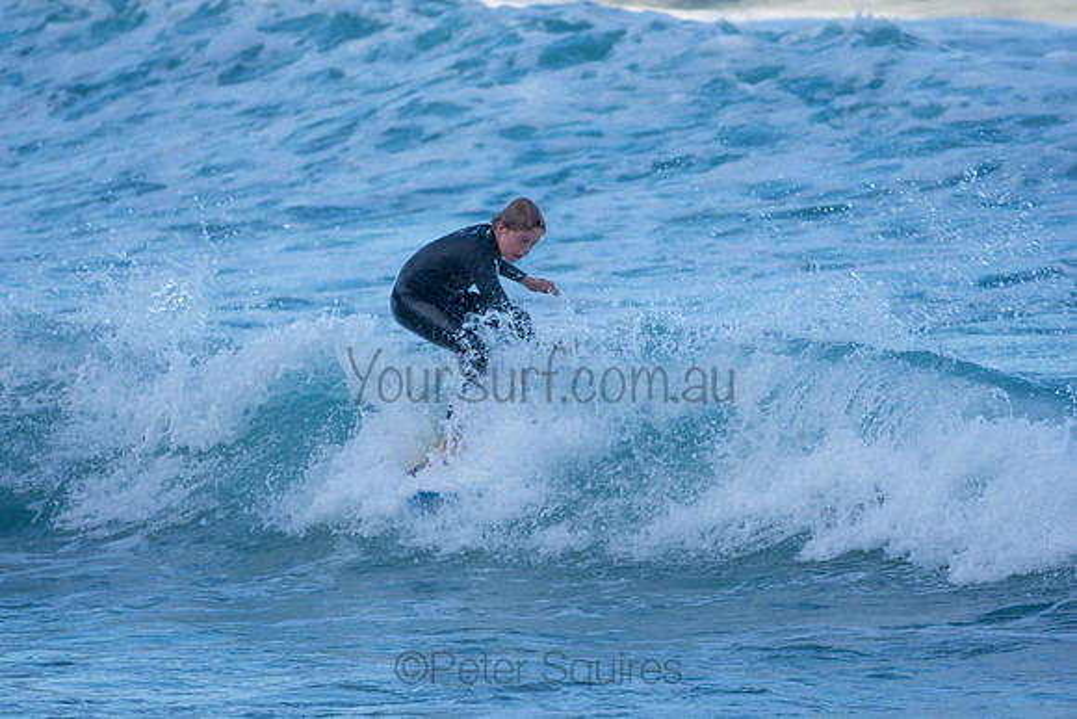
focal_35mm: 750
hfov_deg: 2.7
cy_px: 360
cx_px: 538
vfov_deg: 1.8
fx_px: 22442
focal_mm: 500
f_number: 5.6
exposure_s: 1/400
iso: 140
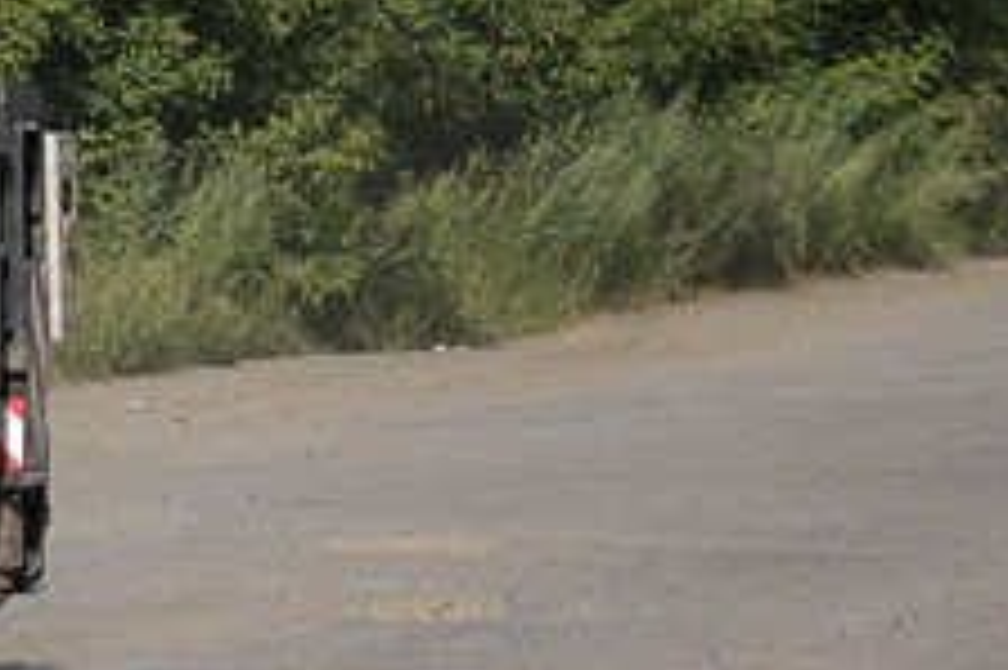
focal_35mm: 273
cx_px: -1566
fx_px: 7638
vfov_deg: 5.0
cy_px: -405
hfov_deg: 7.0
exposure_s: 1/1000
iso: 200
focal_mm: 34
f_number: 4.5
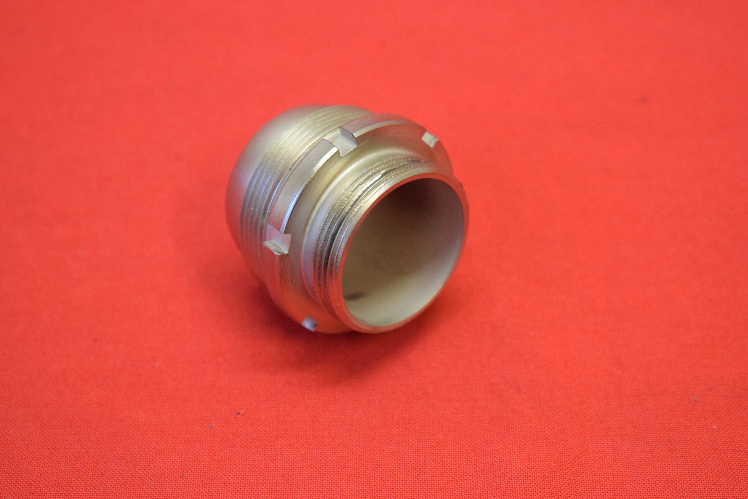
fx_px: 1715
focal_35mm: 82
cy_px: 250
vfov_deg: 16.6
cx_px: 374
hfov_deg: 24.6
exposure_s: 1/60
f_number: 5.6
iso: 1250
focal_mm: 55
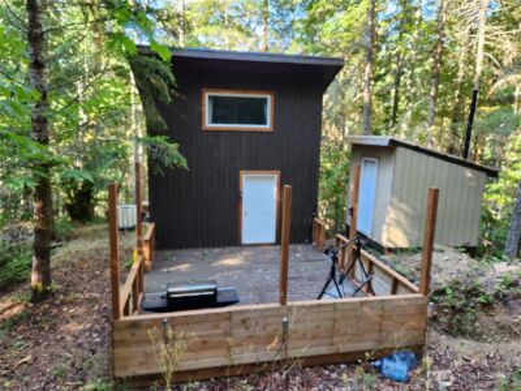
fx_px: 346
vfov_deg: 58.9
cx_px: 260
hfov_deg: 73.9
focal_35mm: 23
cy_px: 196
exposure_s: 1/180
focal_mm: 5.4
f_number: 1.8
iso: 200
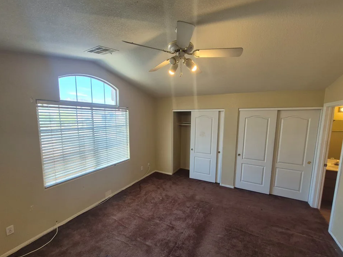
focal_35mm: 14
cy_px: 132
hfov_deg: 102.1
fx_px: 139
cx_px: 172
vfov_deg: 85.6
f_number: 2.2
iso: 80
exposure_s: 1/60
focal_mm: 1.74
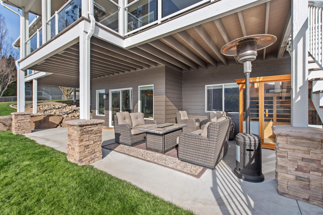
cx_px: 162
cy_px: 108
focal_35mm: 16
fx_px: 144
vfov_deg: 73.8
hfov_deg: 96.7
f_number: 8
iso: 100
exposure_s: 1/80
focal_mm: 16
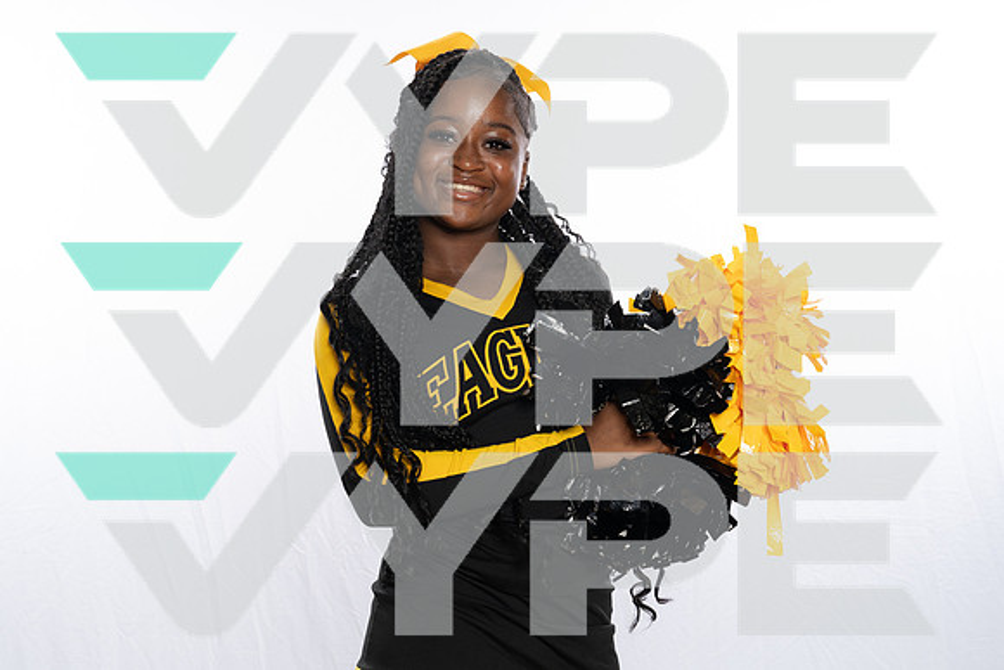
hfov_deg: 35.6
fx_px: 1562
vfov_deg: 24.2
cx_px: 502
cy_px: 335
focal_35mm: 56
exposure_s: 1/250
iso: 1250
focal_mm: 56
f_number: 10
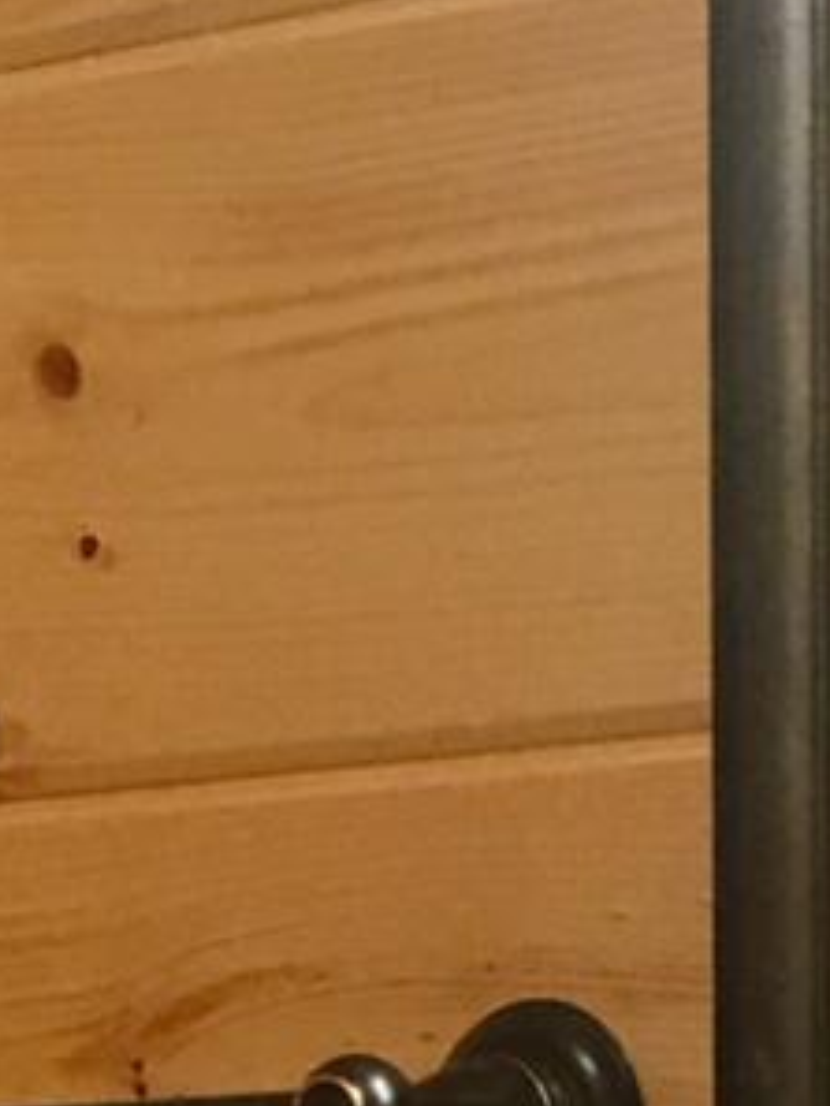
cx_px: 93
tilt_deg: -5.6
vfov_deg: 9.4
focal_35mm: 195
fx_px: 6230
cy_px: 2368
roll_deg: -0.8
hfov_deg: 7.6
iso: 32
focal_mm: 4.15
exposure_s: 1/15
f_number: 2.2
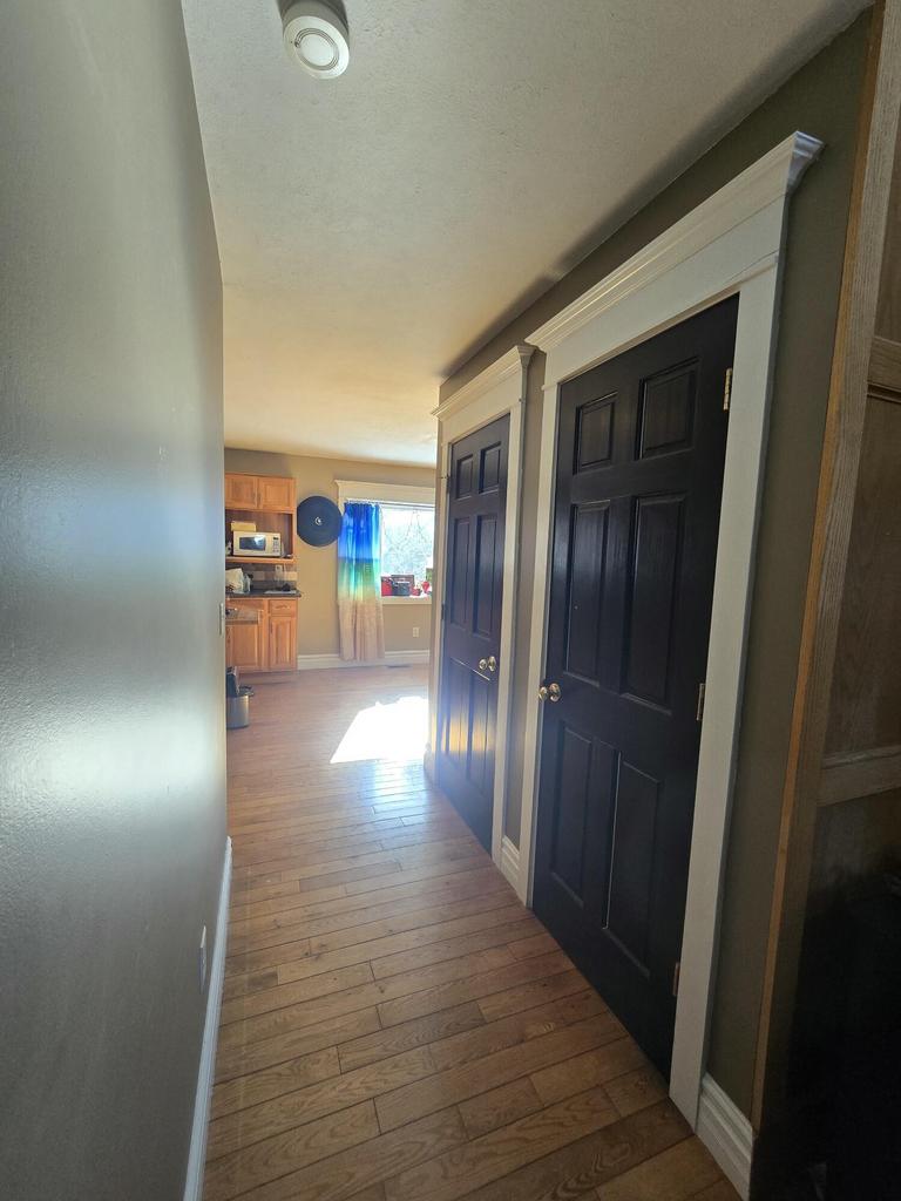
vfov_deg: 106.2
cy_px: 600
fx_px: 451
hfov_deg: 89.9
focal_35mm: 13
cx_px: 450
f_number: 2.2
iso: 80
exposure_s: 1/60
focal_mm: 2.2
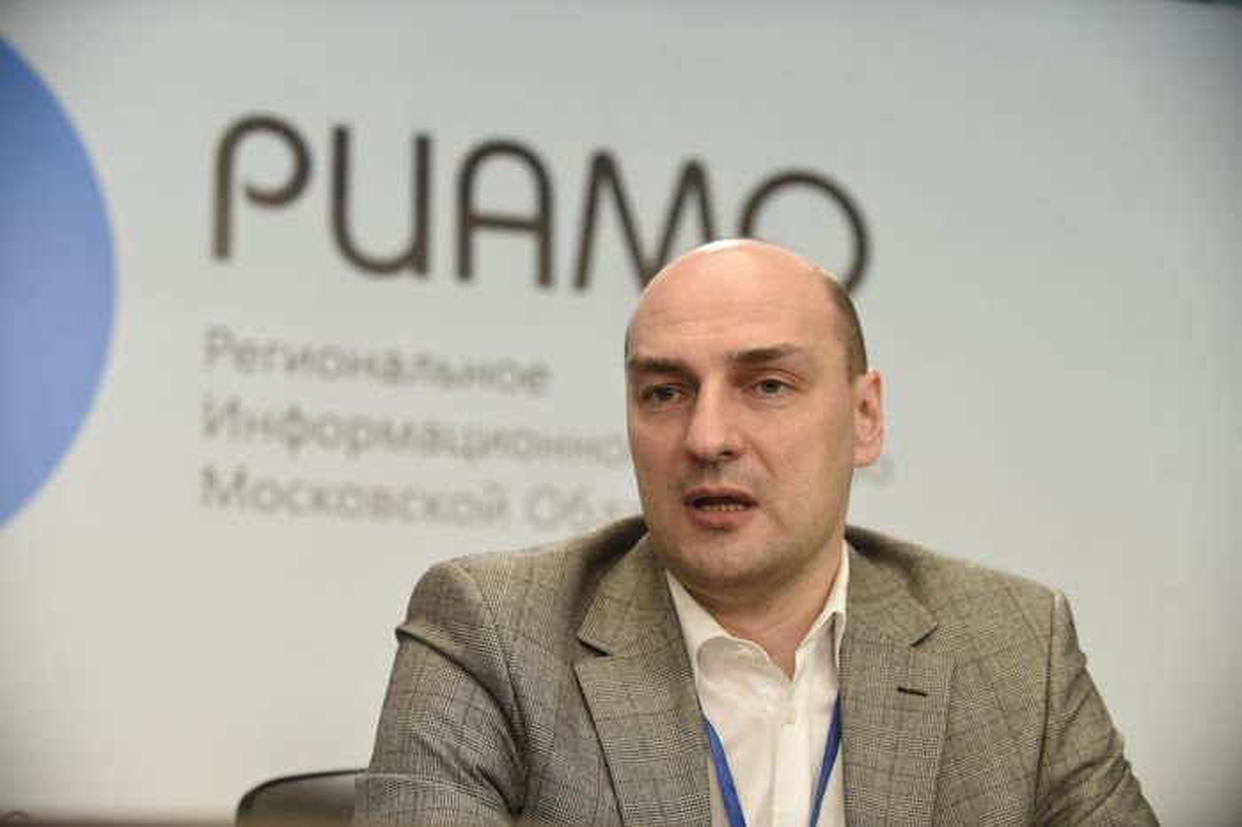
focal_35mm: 78
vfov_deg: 17.5
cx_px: 621
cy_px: 414
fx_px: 2690
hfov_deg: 26.0
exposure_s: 1/250
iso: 1600
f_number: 4
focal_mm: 78
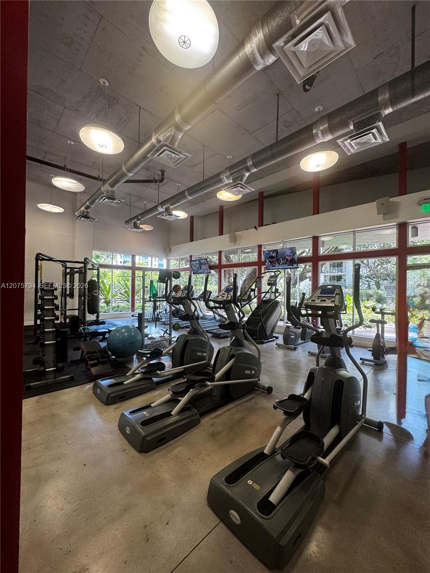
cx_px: 215
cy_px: 286
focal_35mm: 14
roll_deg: +0.3
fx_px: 232
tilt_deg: +2.0
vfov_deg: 102.1
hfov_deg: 85.7
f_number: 2.2
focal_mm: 2.22
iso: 125
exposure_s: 1/120
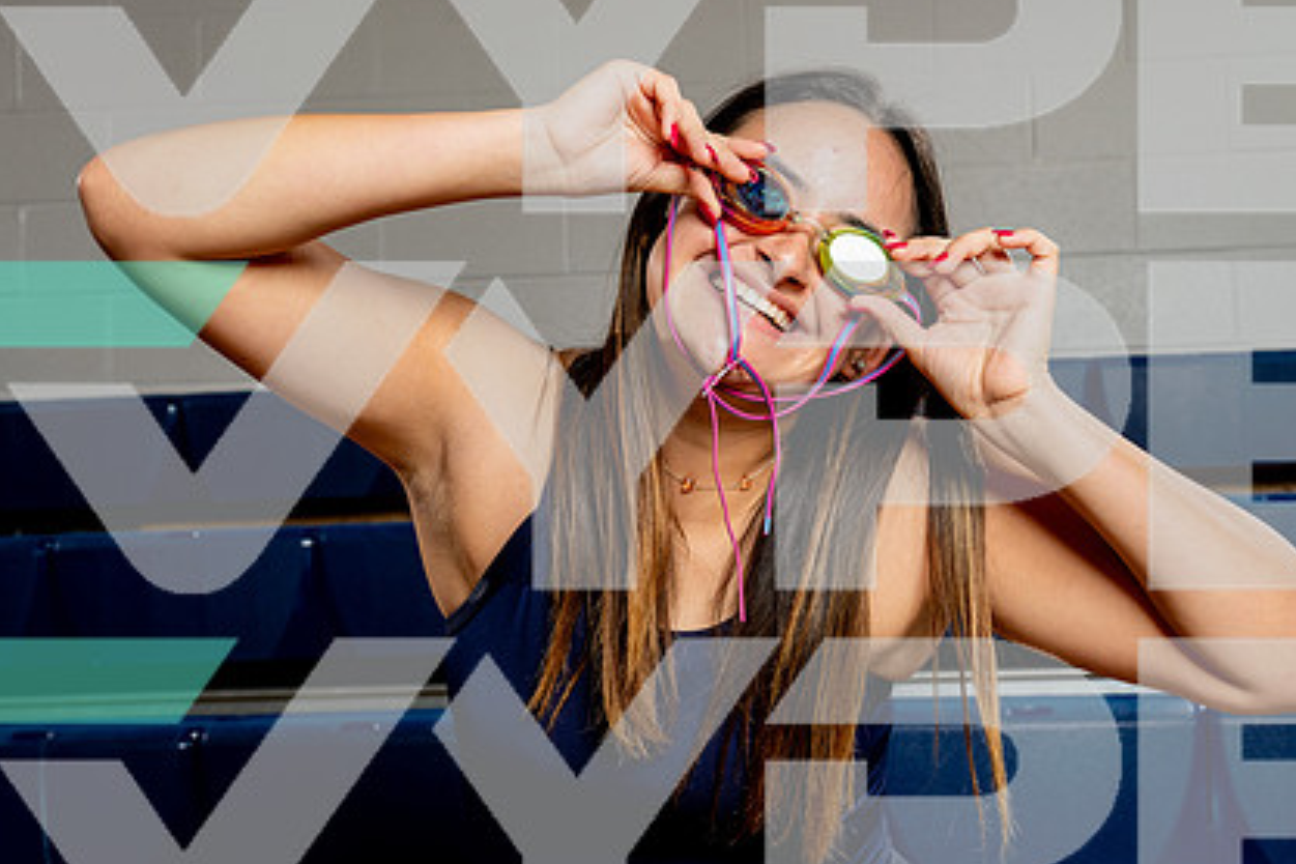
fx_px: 2052
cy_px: 427
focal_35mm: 57
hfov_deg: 35.0
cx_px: 715
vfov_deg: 23.8
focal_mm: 41
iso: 320
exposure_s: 1/250
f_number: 8
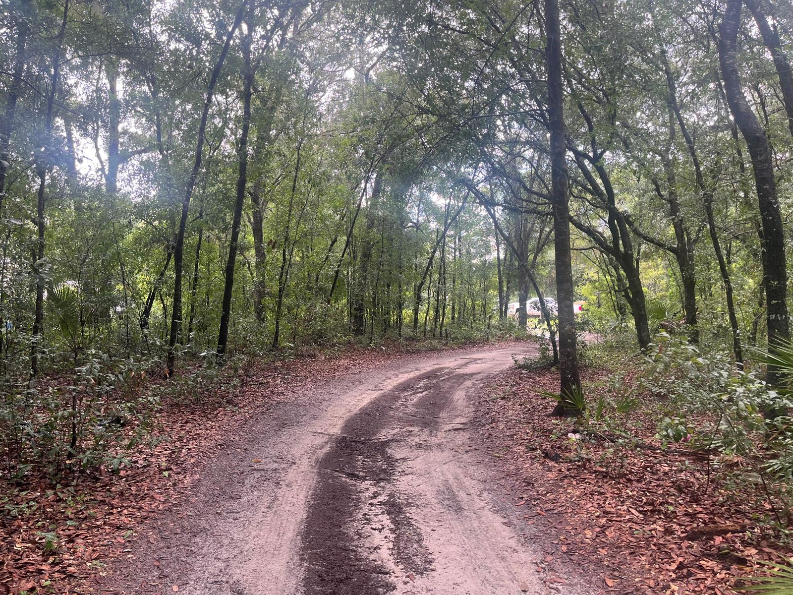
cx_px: 396
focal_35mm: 26
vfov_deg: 53.1
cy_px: 298
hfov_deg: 67.3
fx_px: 596
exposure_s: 1/124
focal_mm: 5.1
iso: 50
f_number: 1.6
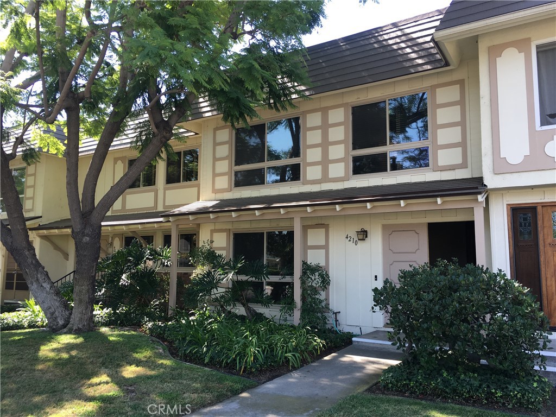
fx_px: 466
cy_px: 208
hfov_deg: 61.7
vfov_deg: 48.2
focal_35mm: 29
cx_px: 278
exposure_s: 1/160
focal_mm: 4.15
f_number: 2.2
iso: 25
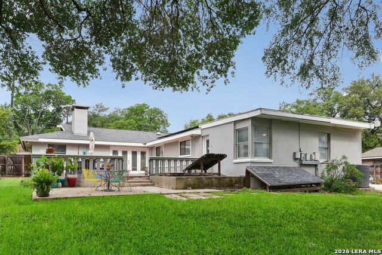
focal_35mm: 26
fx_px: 276
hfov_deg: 69.4
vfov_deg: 49.6
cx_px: 191
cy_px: 128
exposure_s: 1/200
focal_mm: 26
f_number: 8
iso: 400
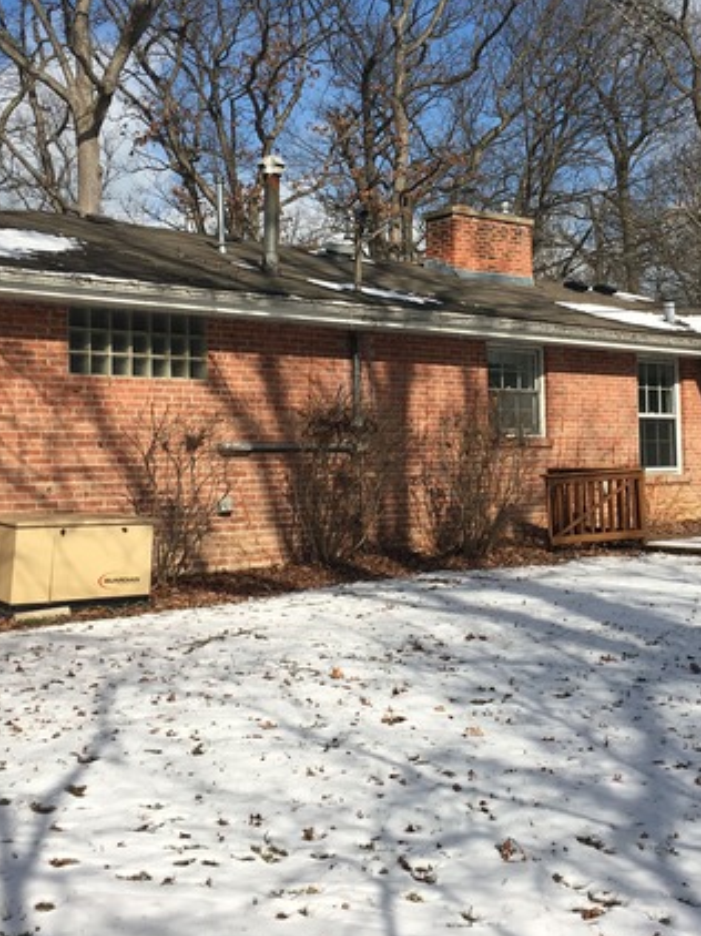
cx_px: 426
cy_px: 415
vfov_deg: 42.9
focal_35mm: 44
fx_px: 1189
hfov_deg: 32.7
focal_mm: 4.15
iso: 25
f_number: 2.2
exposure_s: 1/2262
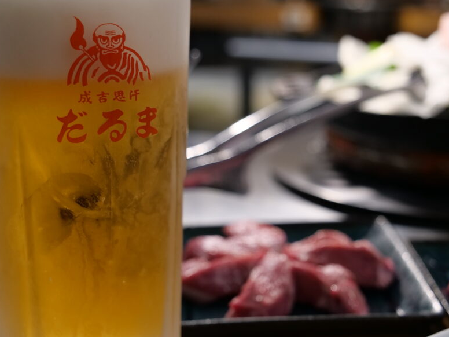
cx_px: 241
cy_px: 166
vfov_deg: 22.3
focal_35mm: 66
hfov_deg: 29.4
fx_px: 856
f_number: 3.5
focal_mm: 25
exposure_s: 1/60
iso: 640
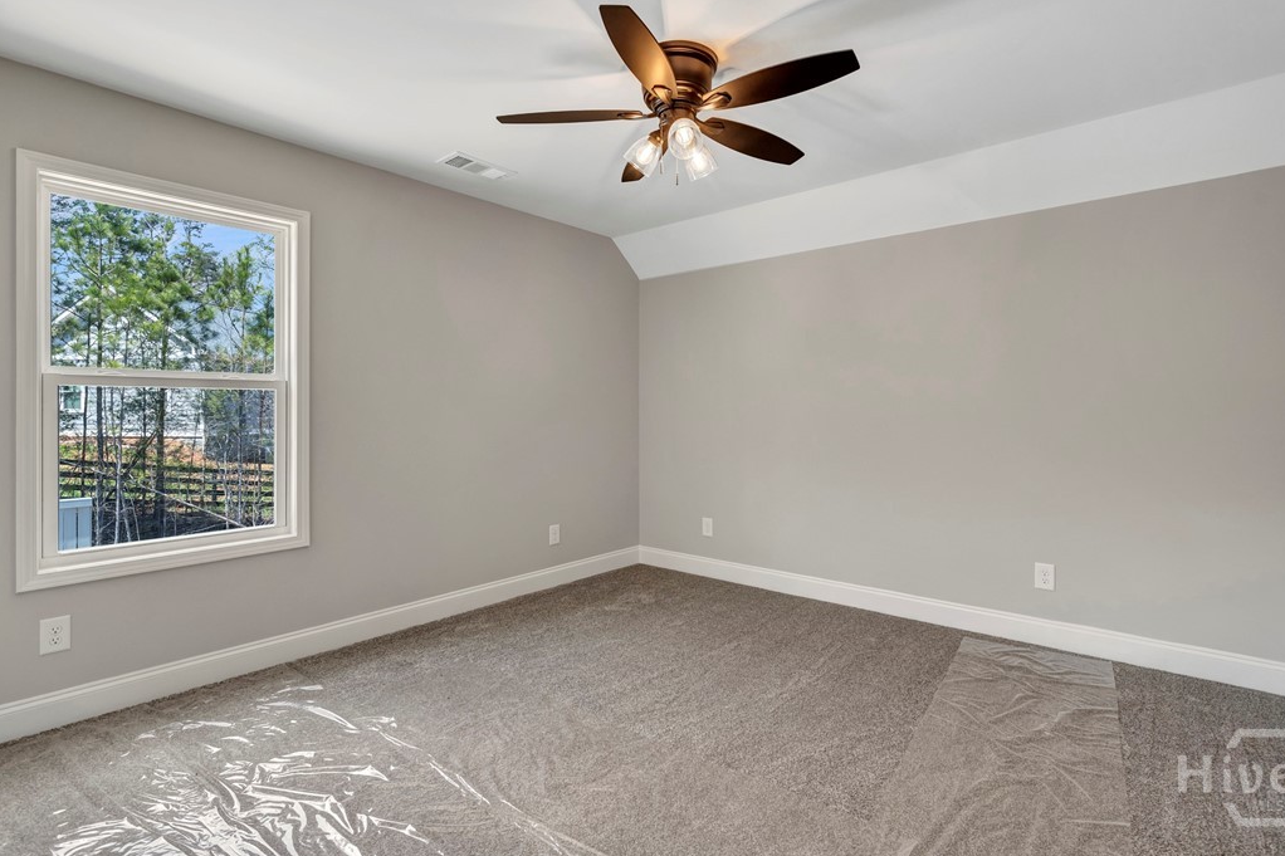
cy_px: 414
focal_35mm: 17
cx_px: 658
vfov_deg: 70.4
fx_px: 607
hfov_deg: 93.3
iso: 400
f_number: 8
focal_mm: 16
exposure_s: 1/30
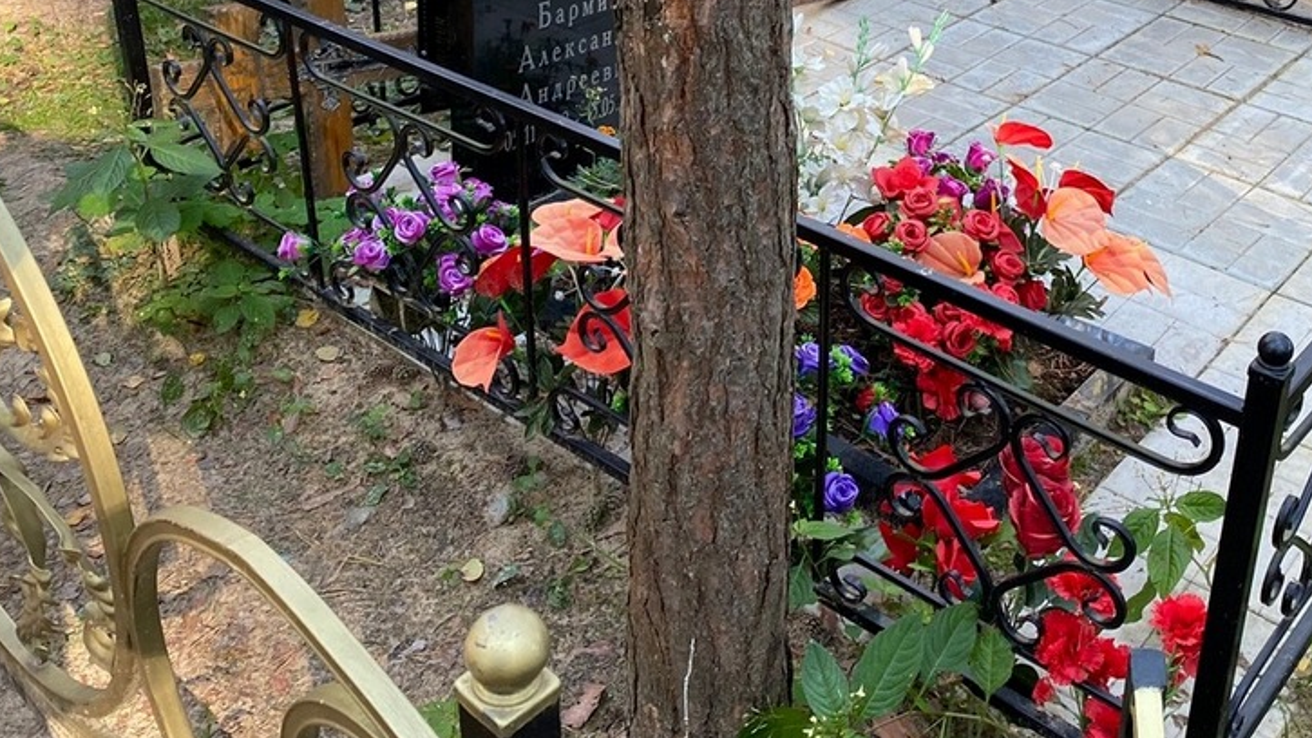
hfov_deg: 50.1
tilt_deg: -20.5
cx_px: 789
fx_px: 1392
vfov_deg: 28.7
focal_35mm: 40
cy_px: 87
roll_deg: -0.2
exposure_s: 1/121
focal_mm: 4.25
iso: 100
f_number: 1.8
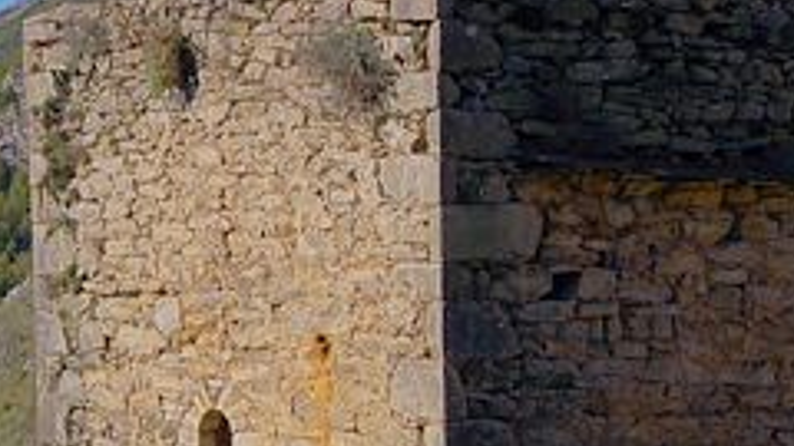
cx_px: 26
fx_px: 2505
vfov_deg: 10.0
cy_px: 548
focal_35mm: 119
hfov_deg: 17.6
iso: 200
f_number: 10
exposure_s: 1/800
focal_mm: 34
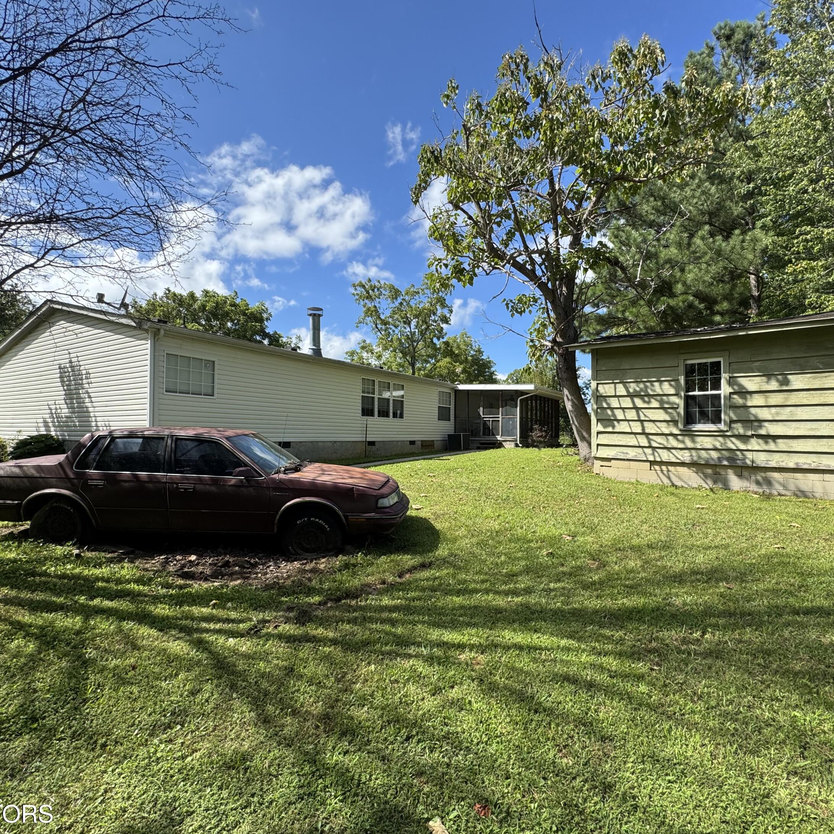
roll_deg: -0.8
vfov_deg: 84.0
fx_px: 463
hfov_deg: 83.9
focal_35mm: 17
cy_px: 424
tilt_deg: +1.1
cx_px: 444
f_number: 2.2
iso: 50
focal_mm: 2.22
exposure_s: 1/1160
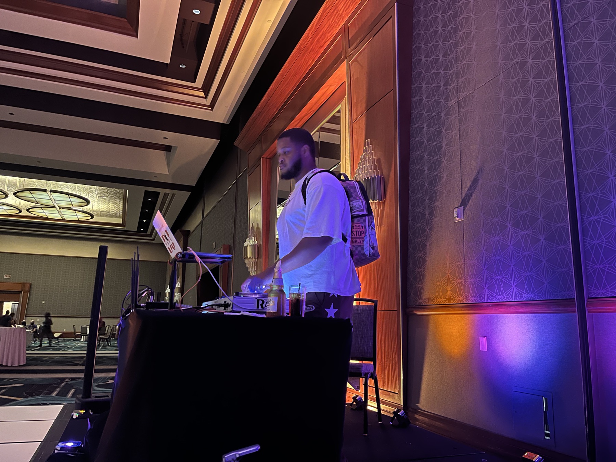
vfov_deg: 53.1
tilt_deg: +10.2
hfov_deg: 67.3
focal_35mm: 26
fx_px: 463
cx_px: 308
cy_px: 231
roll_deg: -0.9
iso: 1000
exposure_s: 1/23
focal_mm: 5.1
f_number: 1.6
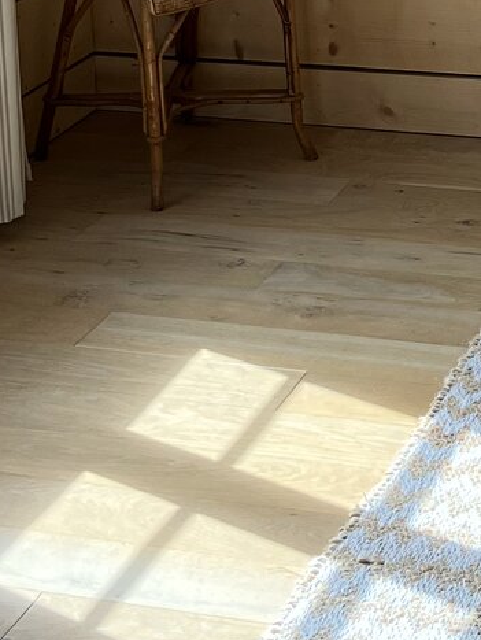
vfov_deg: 16.5
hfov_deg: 12.7
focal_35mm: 115
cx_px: 514
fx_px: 2128
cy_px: -78
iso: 40
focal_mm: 3.99
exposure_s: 1/148
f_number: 1.8
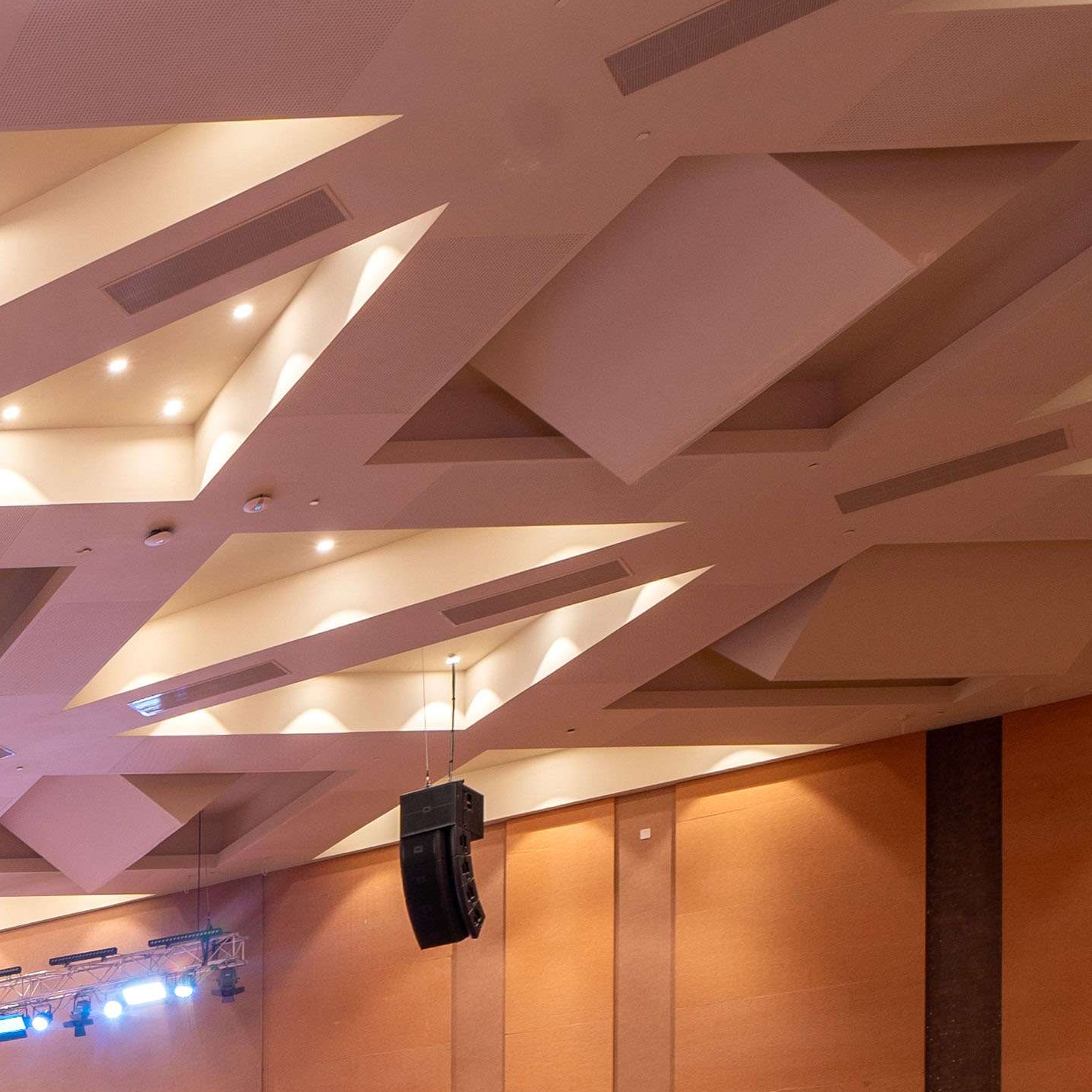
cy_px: 1485
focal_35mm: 49
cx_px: -818
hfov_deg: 22.5
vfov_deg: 27.7
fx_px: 1749
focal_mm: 14
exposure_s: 1/2.5
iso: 64
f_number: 7.1
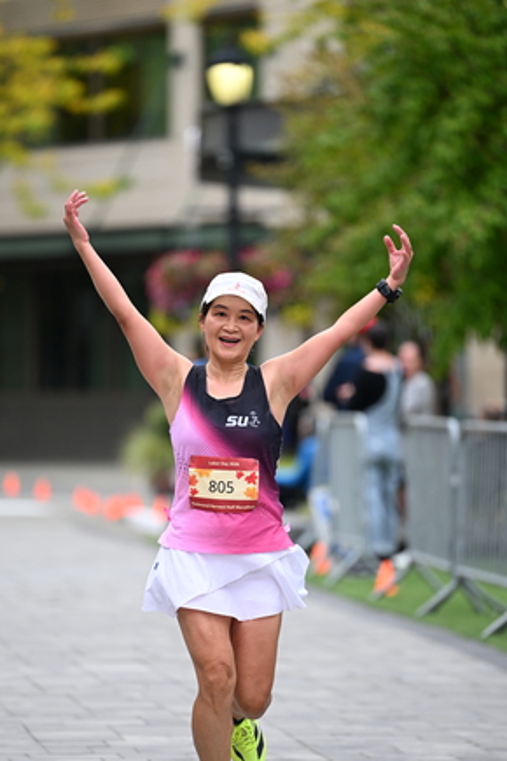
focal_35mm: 253
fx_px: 5344
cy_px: 434
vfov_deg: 8.1
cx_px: 216
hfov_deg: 5.4
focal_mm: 200
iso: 640
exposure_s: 1/2000
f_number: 2.8
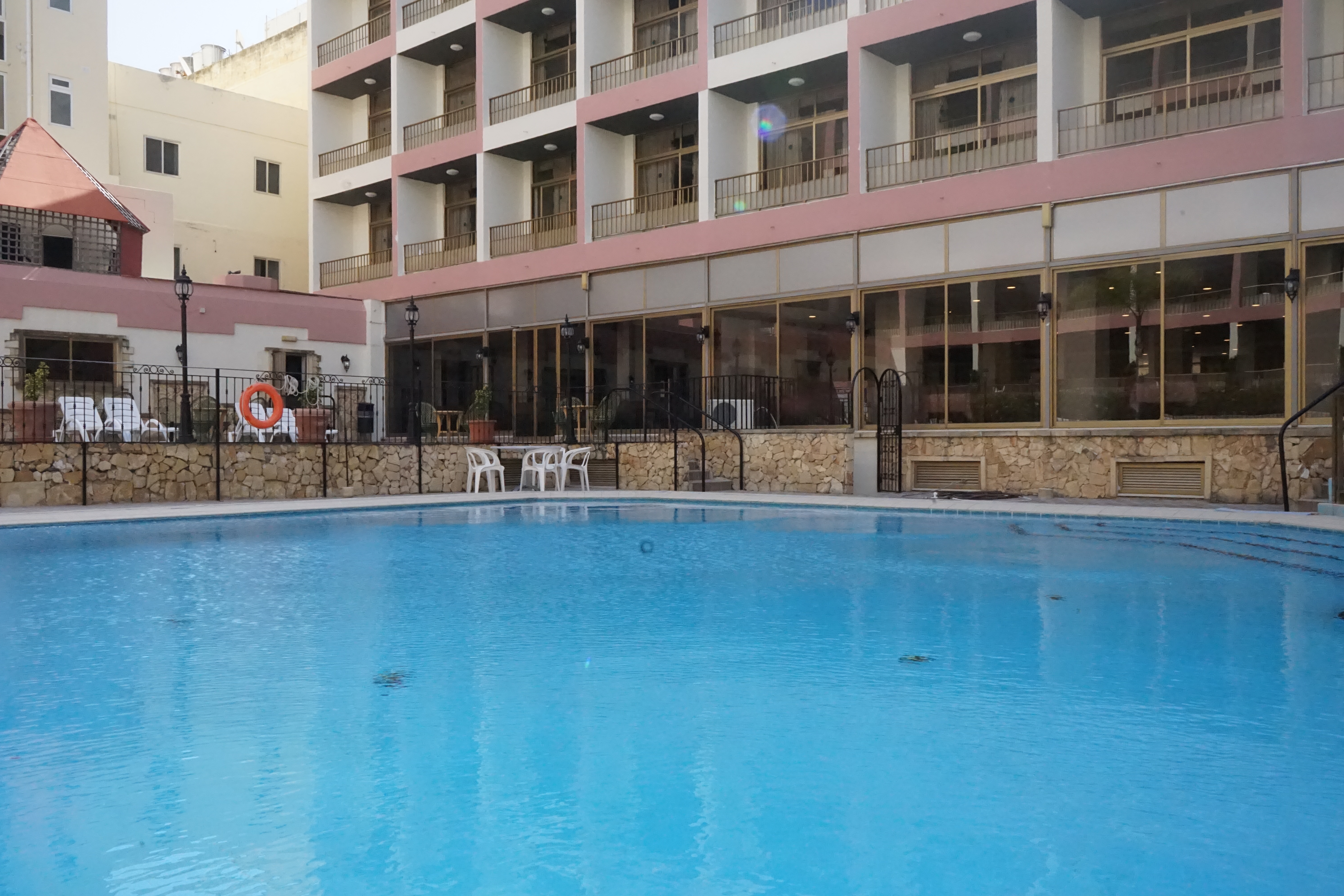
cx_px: 672
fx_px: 1083
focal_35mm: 29
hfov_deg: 63.7
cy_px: 448
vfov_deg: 45.0
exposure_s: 1/1000
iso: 8000
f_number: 22
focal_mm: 29
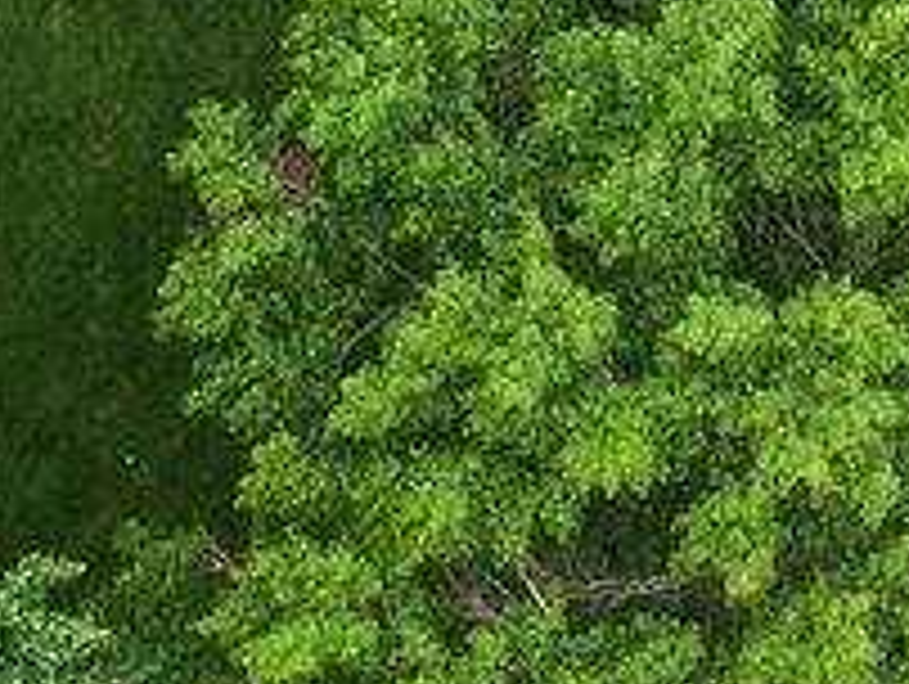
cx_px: 338
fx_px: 4496
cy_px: -1287
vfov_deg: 7.7
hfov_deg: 11.5
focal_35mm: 171
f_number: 2.8
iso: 100
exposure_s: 1/320
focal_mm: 4.39
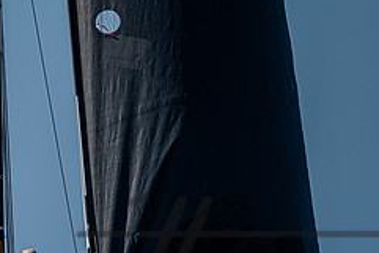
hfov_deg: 2.1
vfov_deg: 1.4
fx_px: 10154
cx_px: -107
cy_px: 261
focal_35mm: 964
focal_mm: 330
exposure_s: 1/8000
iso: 400
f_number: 5.3
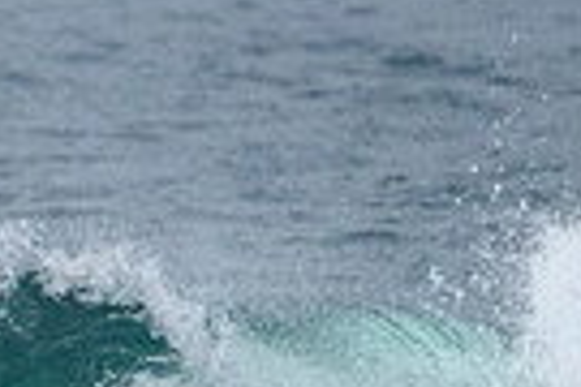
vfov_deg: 0.3
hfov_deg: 0.4
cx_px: -336
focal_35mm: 4736
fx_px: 76428
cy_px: 496
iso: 2000
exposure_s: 1/2000
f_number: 11
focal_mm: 800
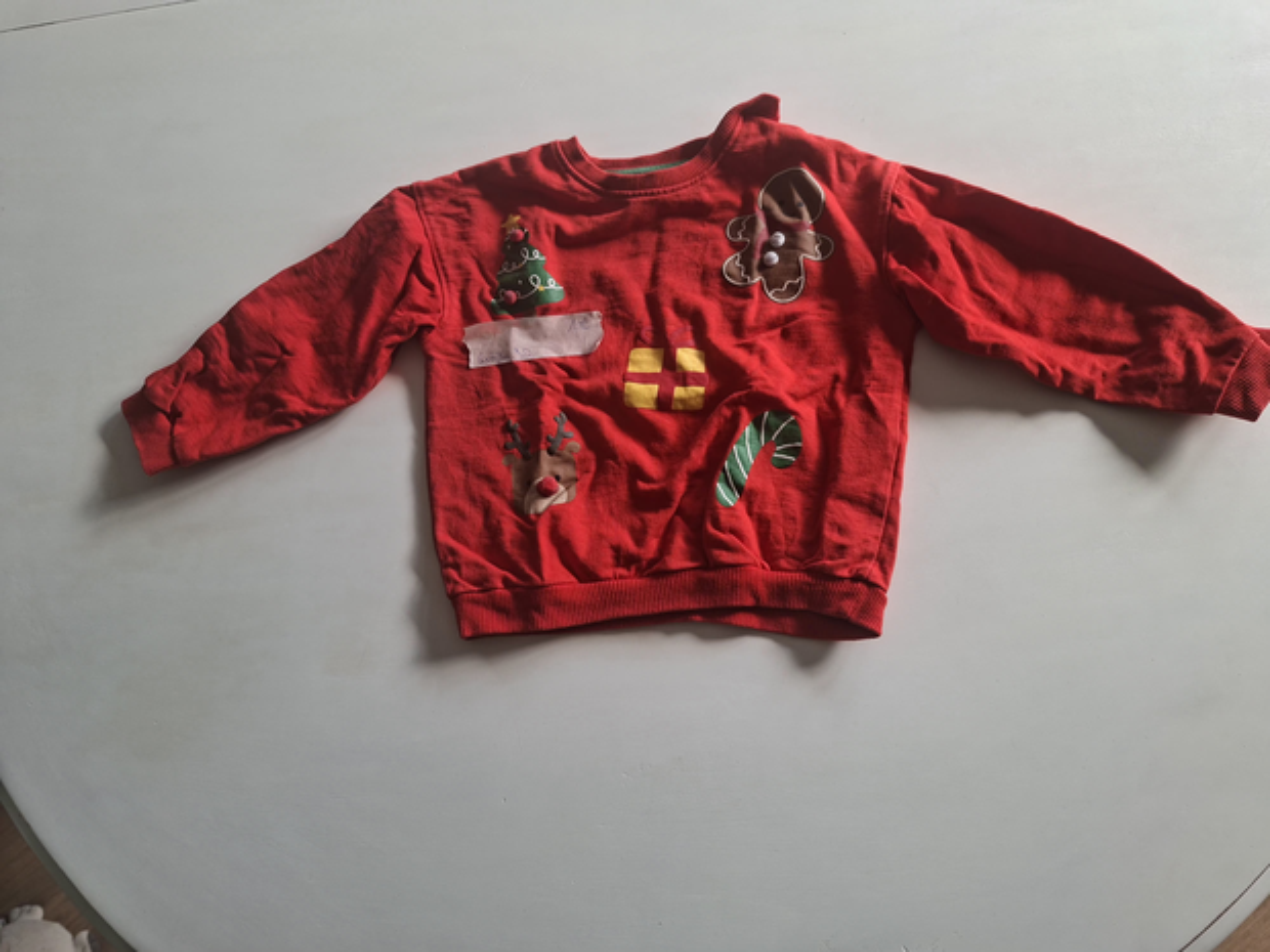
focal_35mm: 23
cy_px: 476
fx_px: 844
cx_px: 635
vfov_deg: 58.9
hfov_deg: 73.9
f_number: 1.8
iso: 64
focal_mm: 5.54
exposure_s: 1/100
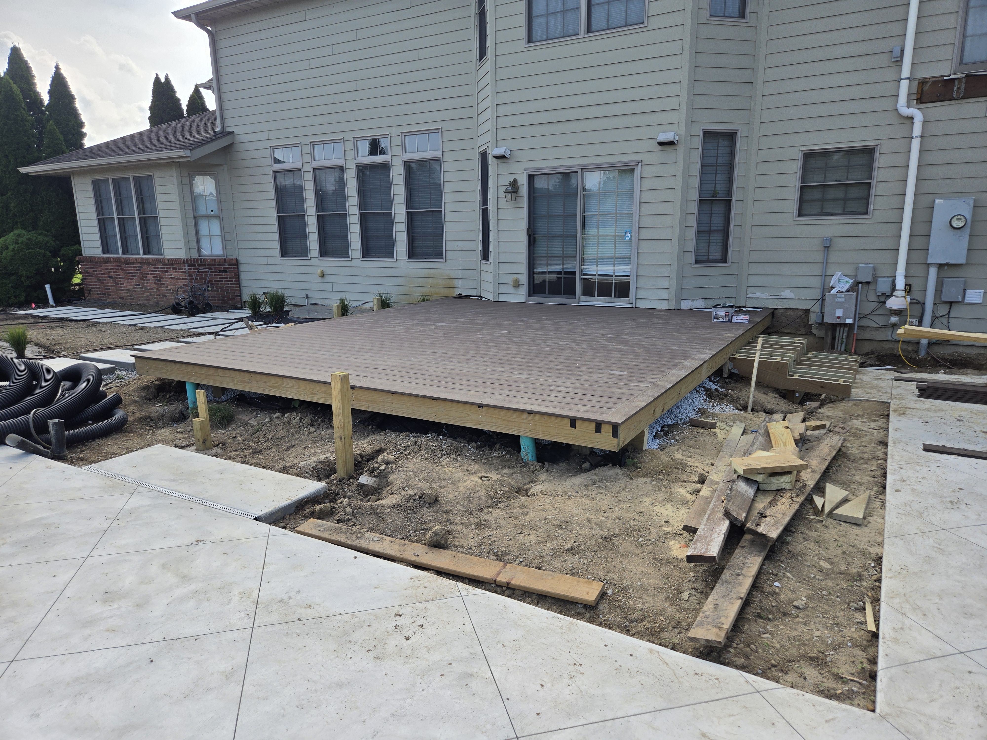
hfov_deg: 73.9
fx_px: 656
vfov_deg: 58.9
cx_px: 494
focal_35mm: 23
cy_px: 370
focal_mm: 5.4
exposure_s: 1/1102
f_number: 1.8
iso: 25
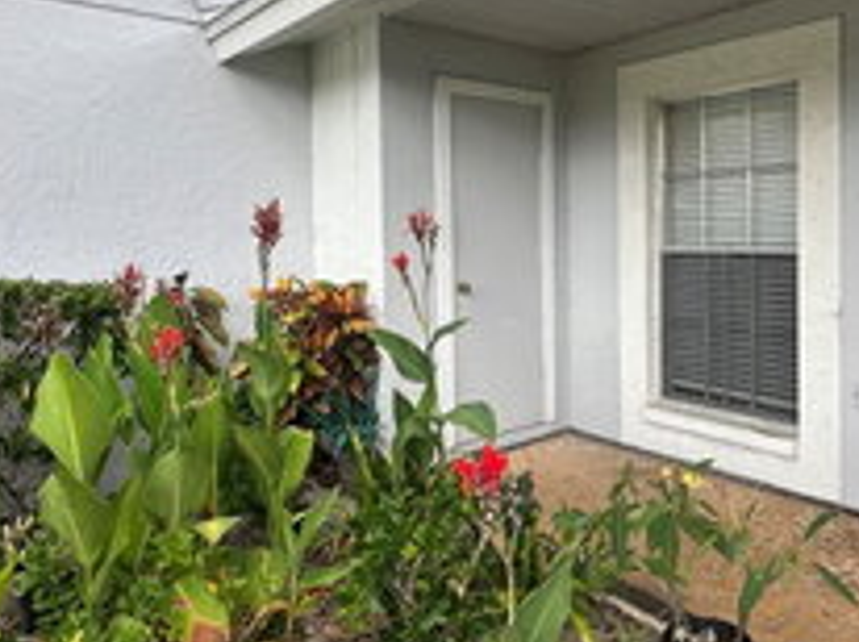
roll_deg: +0.5
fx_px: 719
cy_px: 246
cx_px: 507
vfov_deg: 47.8
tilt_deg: -1.4
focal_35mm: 29
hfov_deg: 61.3
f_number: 2.2
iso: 40
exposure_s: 1/207
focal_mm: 2.22
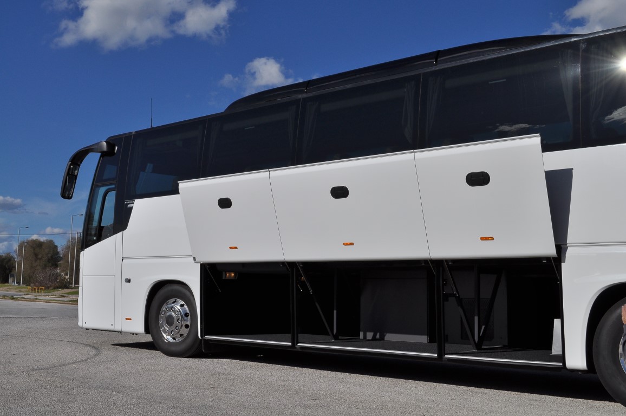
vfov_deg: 34.1
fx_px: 677
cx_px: 313
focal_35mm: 39
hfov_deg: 49.6
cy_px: 208
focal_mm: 26
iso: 250
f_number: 14
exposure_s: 1/800
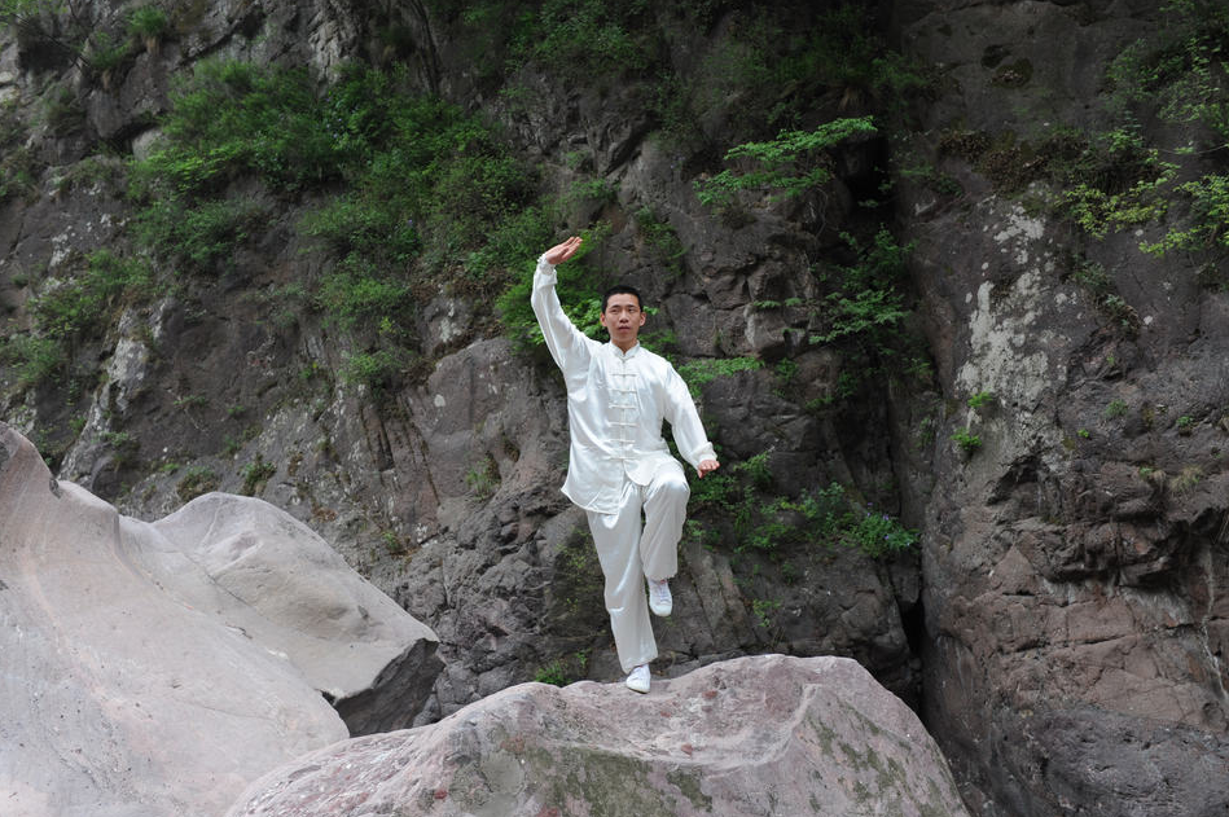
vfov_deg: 32.6
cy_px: 436
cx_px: 619
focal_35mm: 41
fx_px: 1398
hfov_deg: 47.4
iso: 200
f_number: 5
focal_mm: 38
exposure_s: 1/100
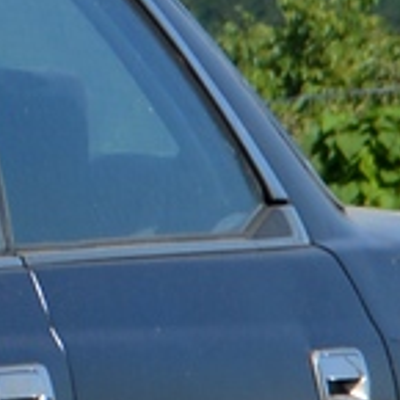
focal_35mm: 817
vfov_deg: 2.1
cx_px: -954
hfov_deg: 2.1
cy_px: 83
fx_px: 10681
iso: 110
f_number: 8
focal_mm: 62
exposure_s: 1/250
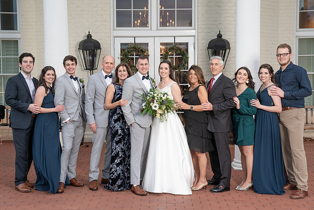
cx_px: 152
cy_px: 102
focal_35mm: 54
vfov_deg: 25.0
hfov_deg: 36.8
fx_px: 472
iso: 2000
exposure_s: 1/200
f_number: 4
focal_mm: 52
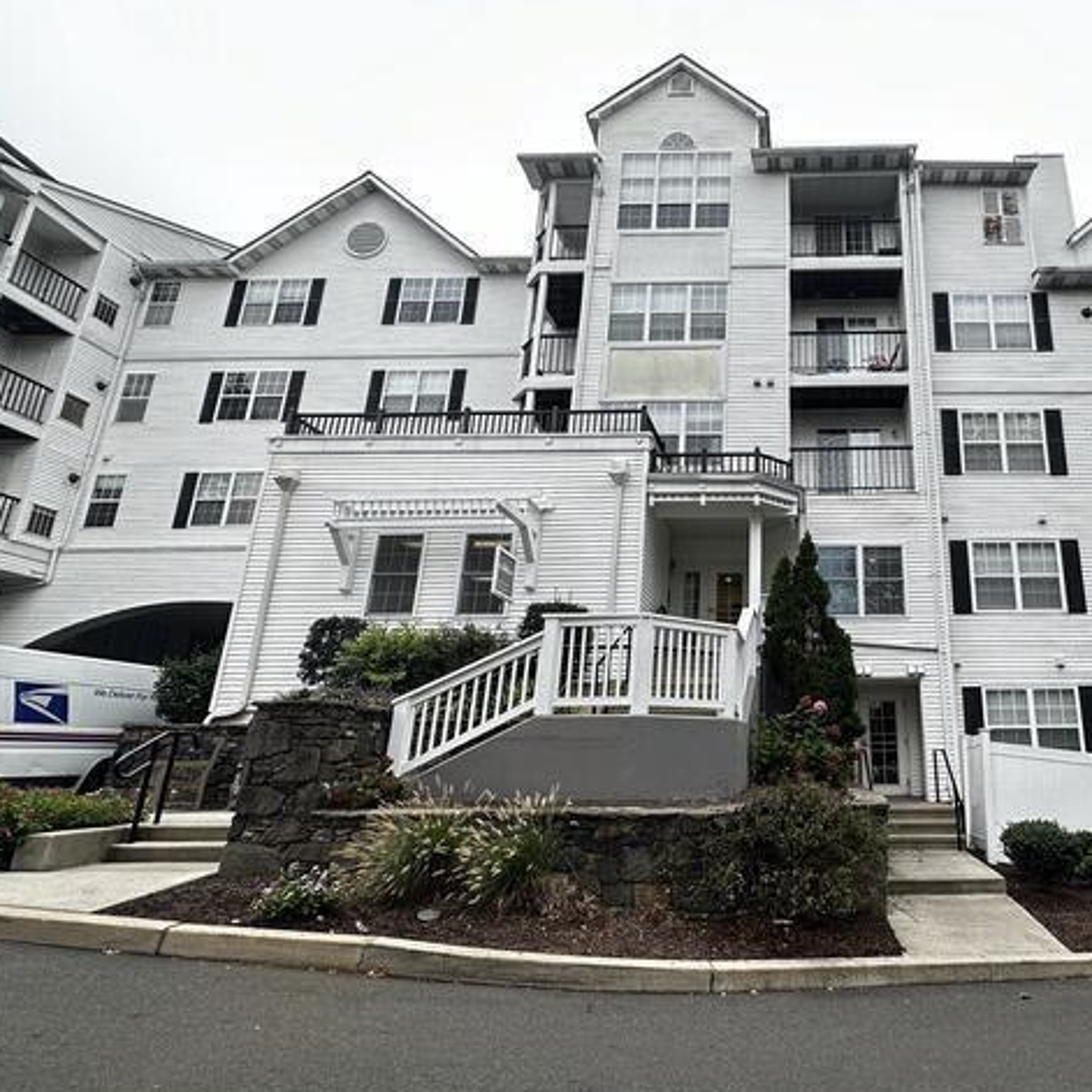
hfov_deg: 68.1
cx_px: 802
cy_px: 519
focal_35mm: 21
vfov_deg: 72.1
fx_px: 749
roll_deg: +0.6
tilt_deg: +17.1
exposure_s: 1/167
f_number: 2.2
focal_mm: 2.22
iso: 40
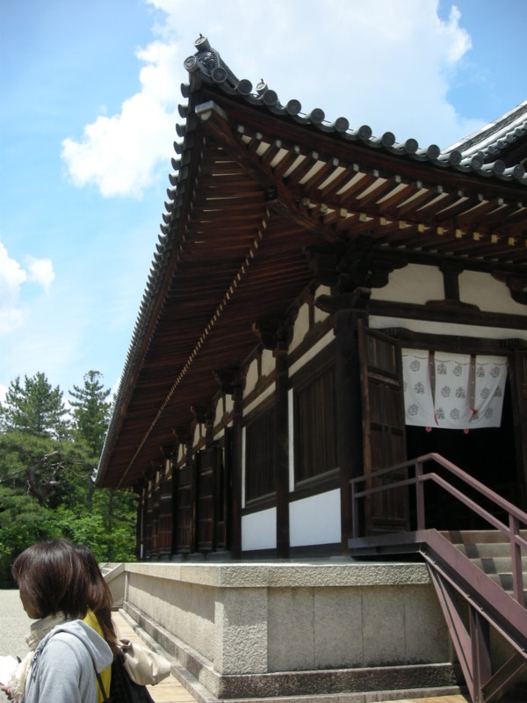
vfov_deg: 52.6
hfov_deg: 40.7
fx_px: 710
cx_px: 264
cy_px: 352
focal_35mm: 35
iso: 50
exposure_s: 1/163
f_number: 5.7
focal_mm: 5.7
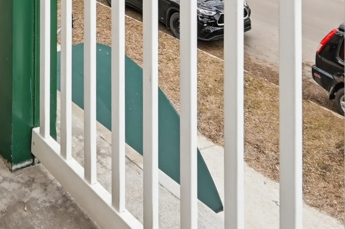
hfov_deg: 33.0
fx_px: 536
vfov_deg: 19.0
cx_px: 6
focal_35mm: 56
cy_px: -174
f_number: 8
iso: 400
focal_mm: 14
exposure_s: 1/200
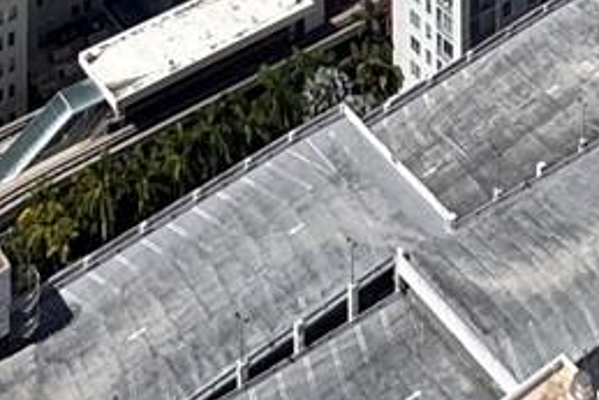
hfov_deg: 22.5
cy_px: -966
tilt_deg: -2.2
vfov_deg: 9.5
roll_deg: -0.4
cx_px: 384
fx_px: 1498
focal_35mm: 90
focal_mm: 2.22
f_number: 2.2
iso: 50
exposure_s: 1/3906
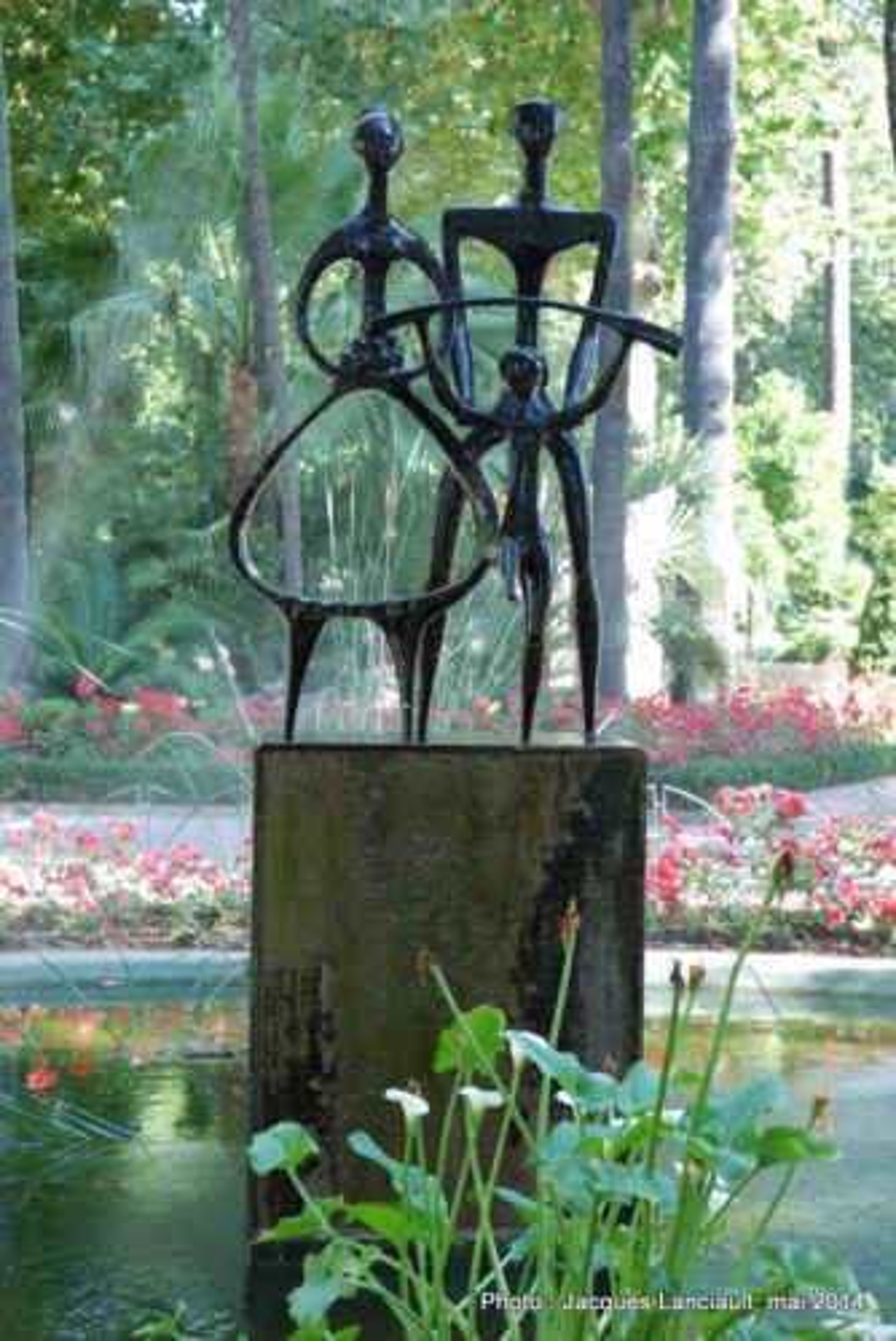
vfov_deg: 24.6
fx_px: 3076
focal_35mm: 82
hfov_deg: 16.6
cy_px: 670
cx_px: 448
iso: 200
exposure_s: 1/50
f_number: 4.5
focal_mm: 55
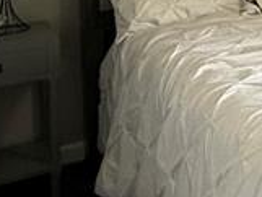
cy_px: -114
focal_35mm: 89
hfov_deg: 16.6
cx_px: 526
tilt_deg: -2.7
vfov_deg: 15.2
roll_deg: -0.5
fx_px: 674
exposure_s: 1/120
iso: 320
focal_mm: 2.22
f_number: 2.2
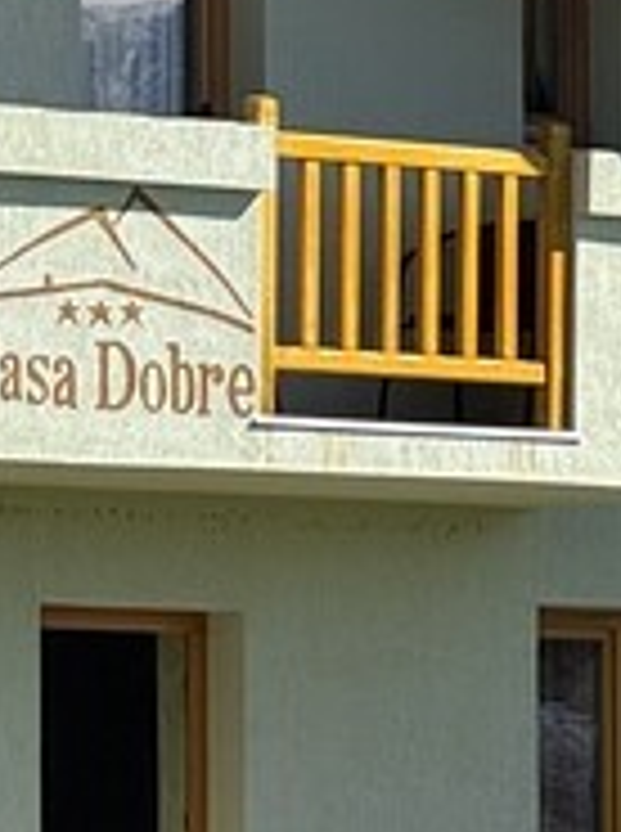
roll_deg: +0.3
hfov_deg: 3.5
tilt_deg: +1.0
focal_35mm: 427
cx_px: 450
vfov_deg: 4.6
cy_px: 940
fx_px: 10249
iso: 25
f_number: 2.8
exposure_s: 1/747
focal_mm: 9
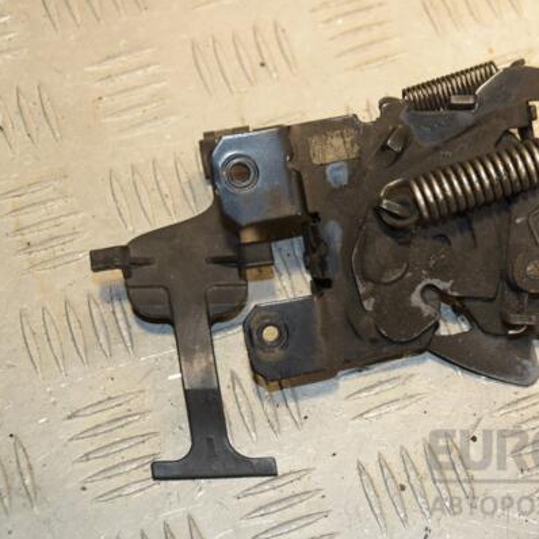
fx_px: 1762
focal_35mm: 100
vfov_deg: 17.4
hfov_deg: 17.3
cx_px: 404
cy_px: 270
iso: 800
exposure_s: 1/200
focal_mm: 52
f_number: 5.6
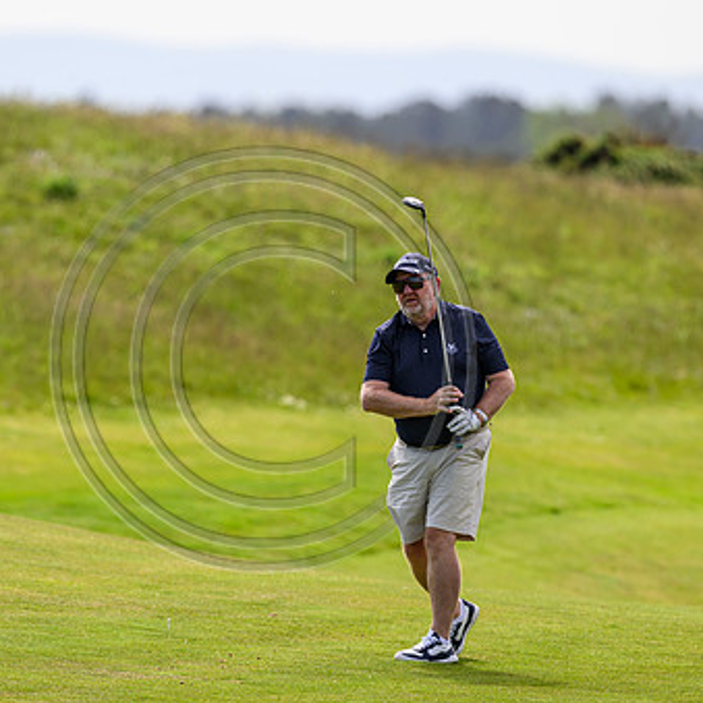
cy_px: 358
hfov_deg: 3.0
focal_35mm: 582
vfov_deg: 3.0
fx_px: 13372
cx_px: 263
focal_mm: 400
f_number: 4
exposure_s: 1/3200
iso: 500
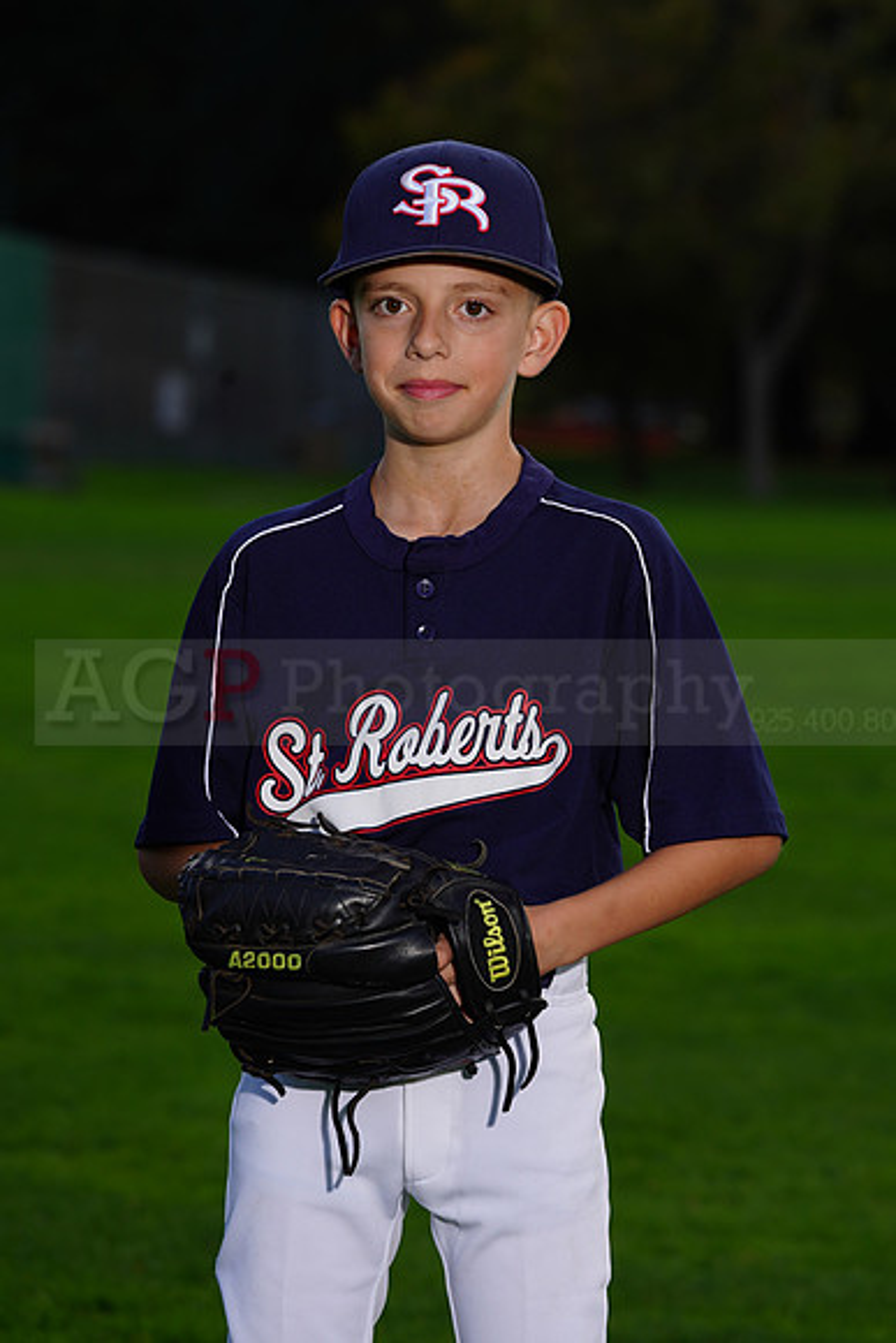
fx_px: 7051
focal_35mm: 189
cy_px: 672
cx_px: 448
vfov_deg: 10.9
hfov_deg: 7.3
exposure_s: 1/250
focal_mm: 189
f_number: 8
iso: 160
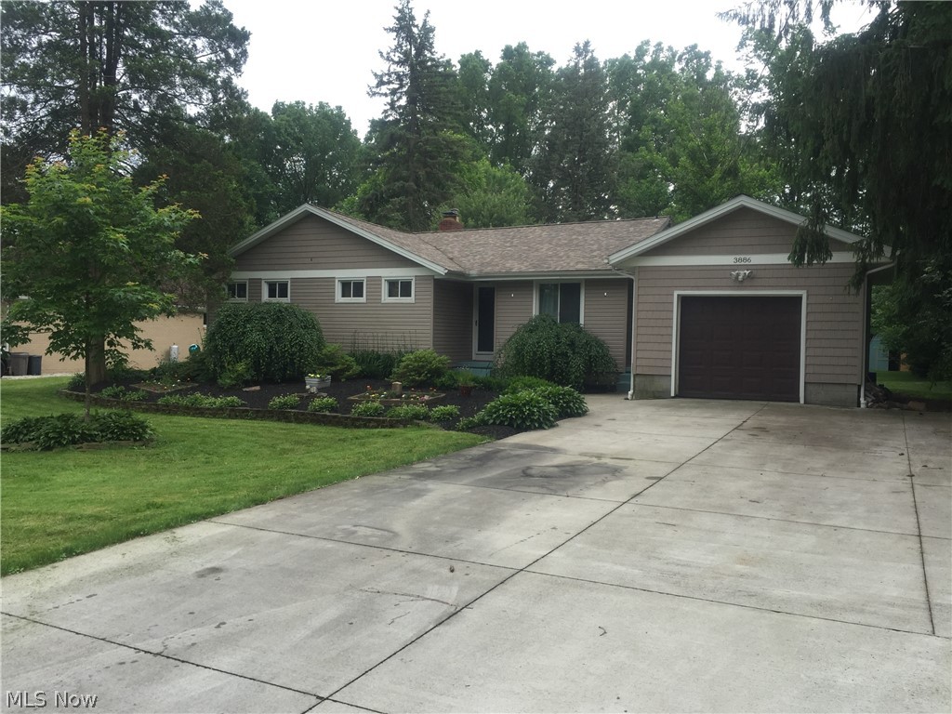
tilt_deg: -0.8
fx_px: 798
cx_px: 476
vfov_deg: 48.2
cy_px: 357
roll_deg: -1.6
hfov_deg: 61.7
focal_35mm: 29
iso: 32
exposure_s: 1/590
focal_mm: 4.15
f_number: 2.2
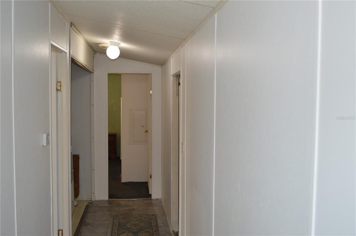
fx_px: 385
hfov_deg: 49.6
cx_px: 178
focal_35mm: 39
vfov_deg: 34.1
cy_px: 118
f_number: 4.2
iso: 400
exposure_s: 1/80
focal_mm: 26
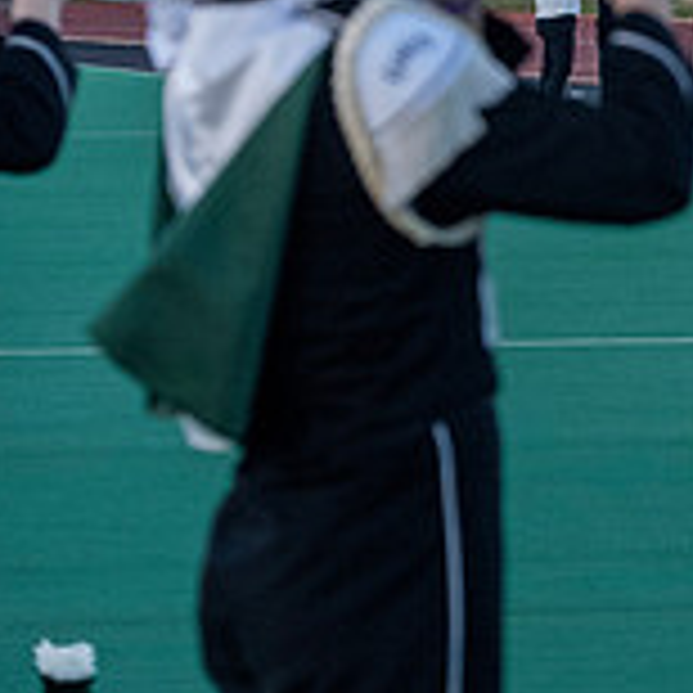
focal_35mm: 275
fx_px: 6229
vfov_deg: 6.4
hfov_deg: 6.2
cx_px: 1210
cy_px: 20
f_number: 4.5
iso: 5000
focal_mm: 86
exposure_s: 1/5000
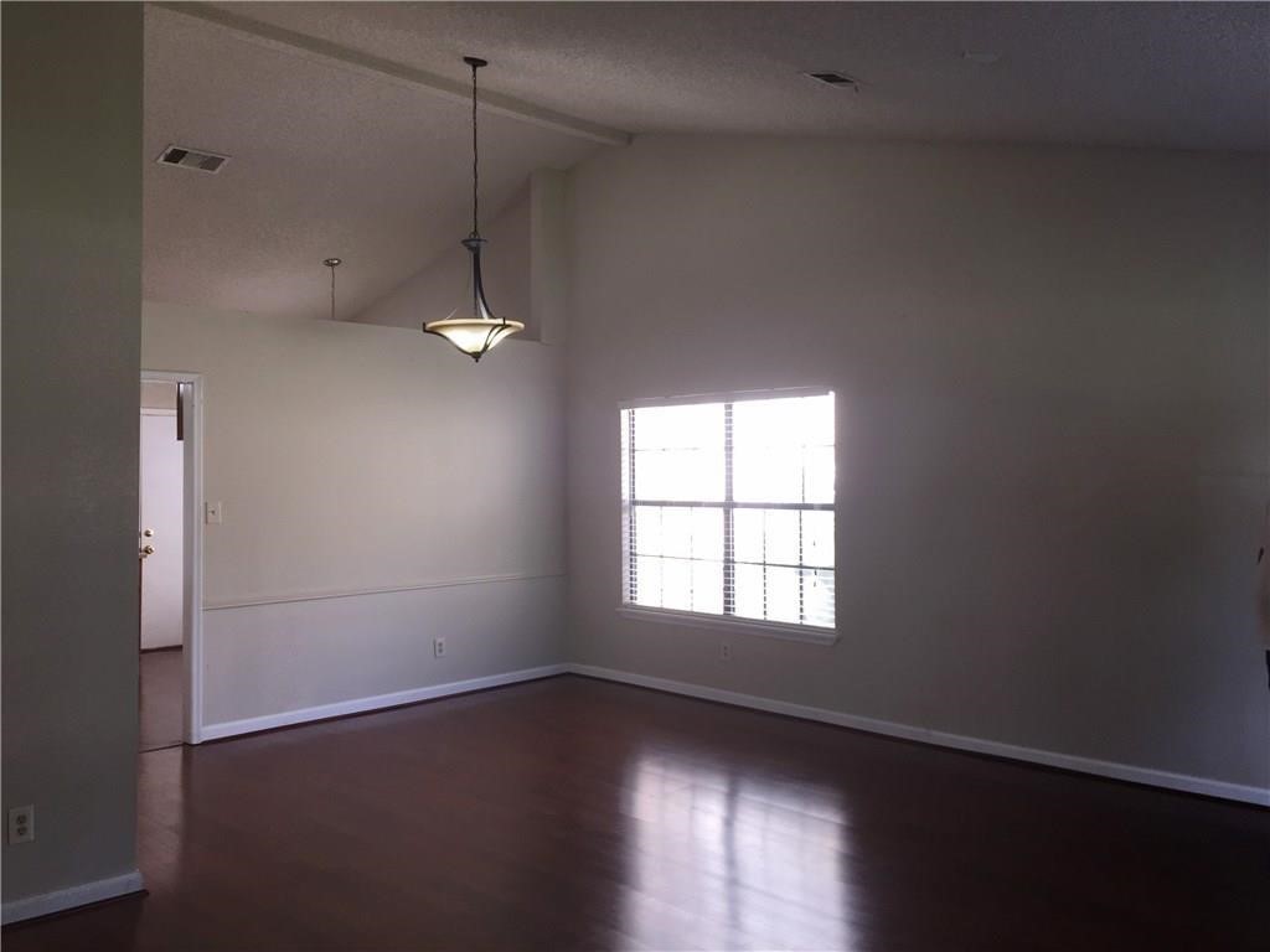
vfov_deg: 48.2
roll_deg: -0.4
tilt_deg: +1.2
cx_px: 635
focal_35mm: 29
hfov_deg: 61.7
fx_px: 1064
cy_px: 476
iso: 40
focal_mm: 4.15
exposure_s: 1/60
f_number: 2.2
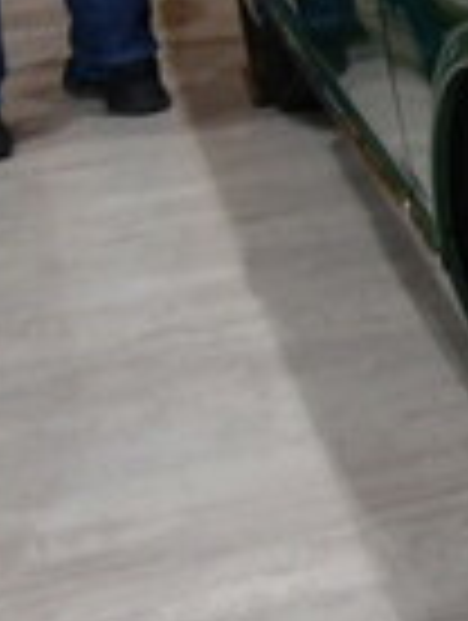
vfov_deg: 16.4
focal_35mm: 117
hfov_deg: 10.2
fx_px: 2103
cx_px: 1278
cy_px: -4
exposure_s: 1/30
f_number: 1.8
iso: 125
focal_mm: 10.4
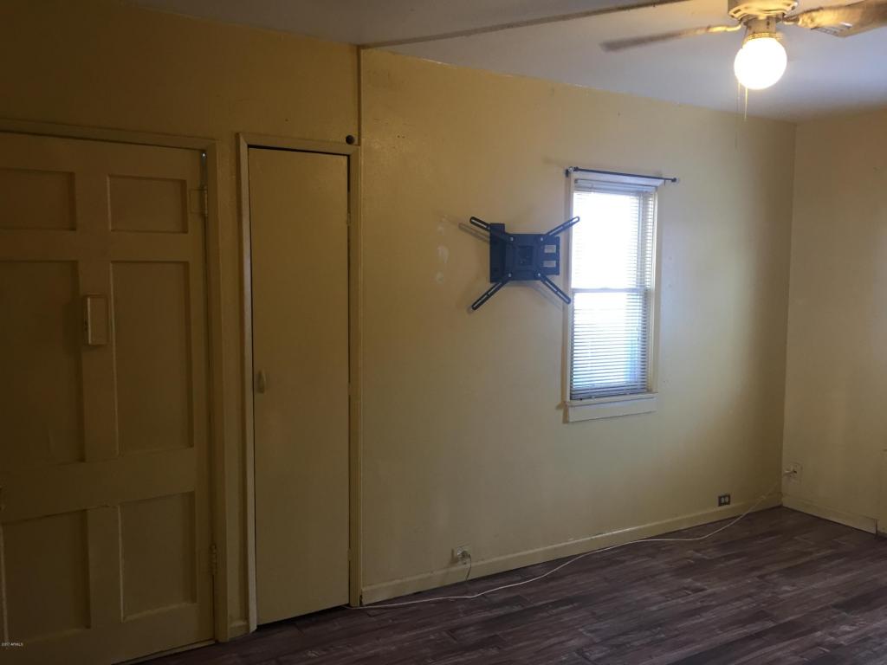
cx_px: 444
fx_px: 743
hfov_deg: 61.7
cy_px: 332
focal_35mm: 29
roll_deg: -1.2
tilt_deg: -5.3
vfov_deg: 48.2
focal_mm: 4.15
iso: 100
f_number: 2.2
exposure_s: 1/30
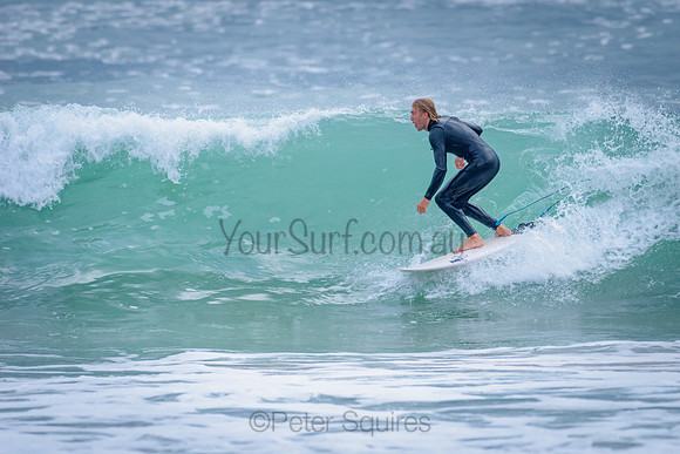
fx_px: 11579
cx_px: 417
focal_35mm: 613
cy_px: 176
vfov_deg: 2.2
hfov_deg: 3.4
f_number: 5.6
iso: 800
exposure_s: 1/2000
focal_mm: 500
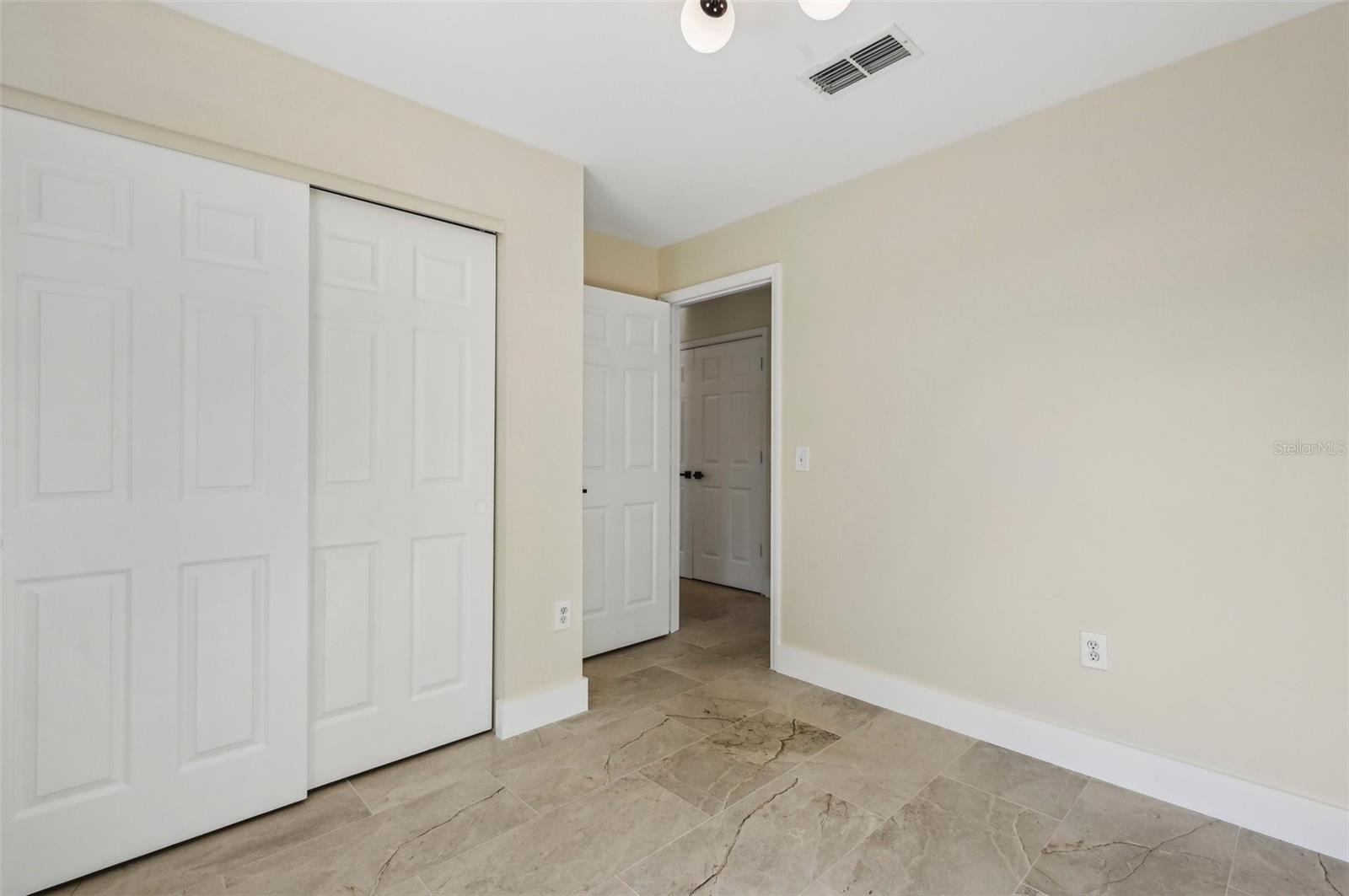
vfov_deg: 73.6
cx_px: 674
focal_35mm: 16
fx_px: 599
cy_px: 448
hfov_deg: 96.8
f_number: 8
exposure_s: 1/200
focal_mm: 16
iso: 400
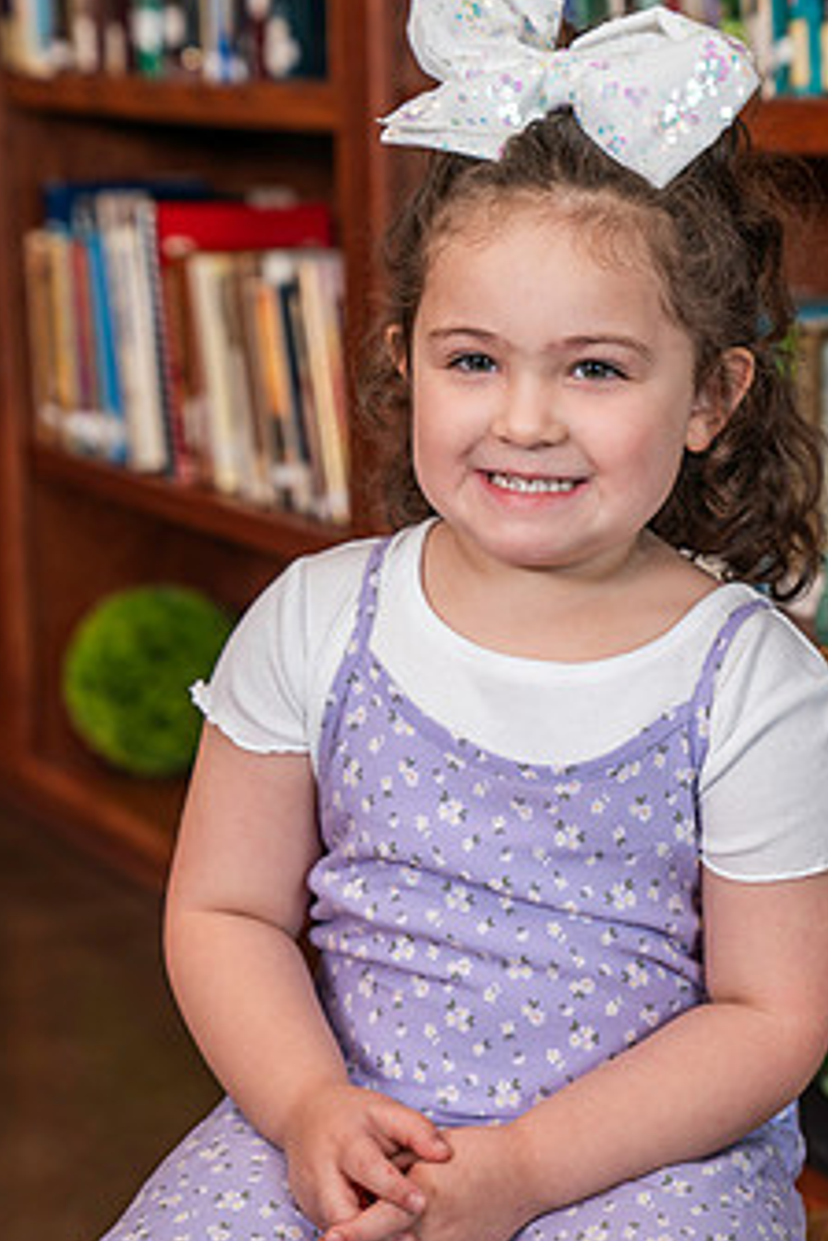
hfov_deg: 15.7
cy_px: 724
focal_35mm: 87
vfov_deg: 23.4
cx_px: 532
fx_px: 3001
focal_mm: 65
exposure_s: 1/160
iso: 500
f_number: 4
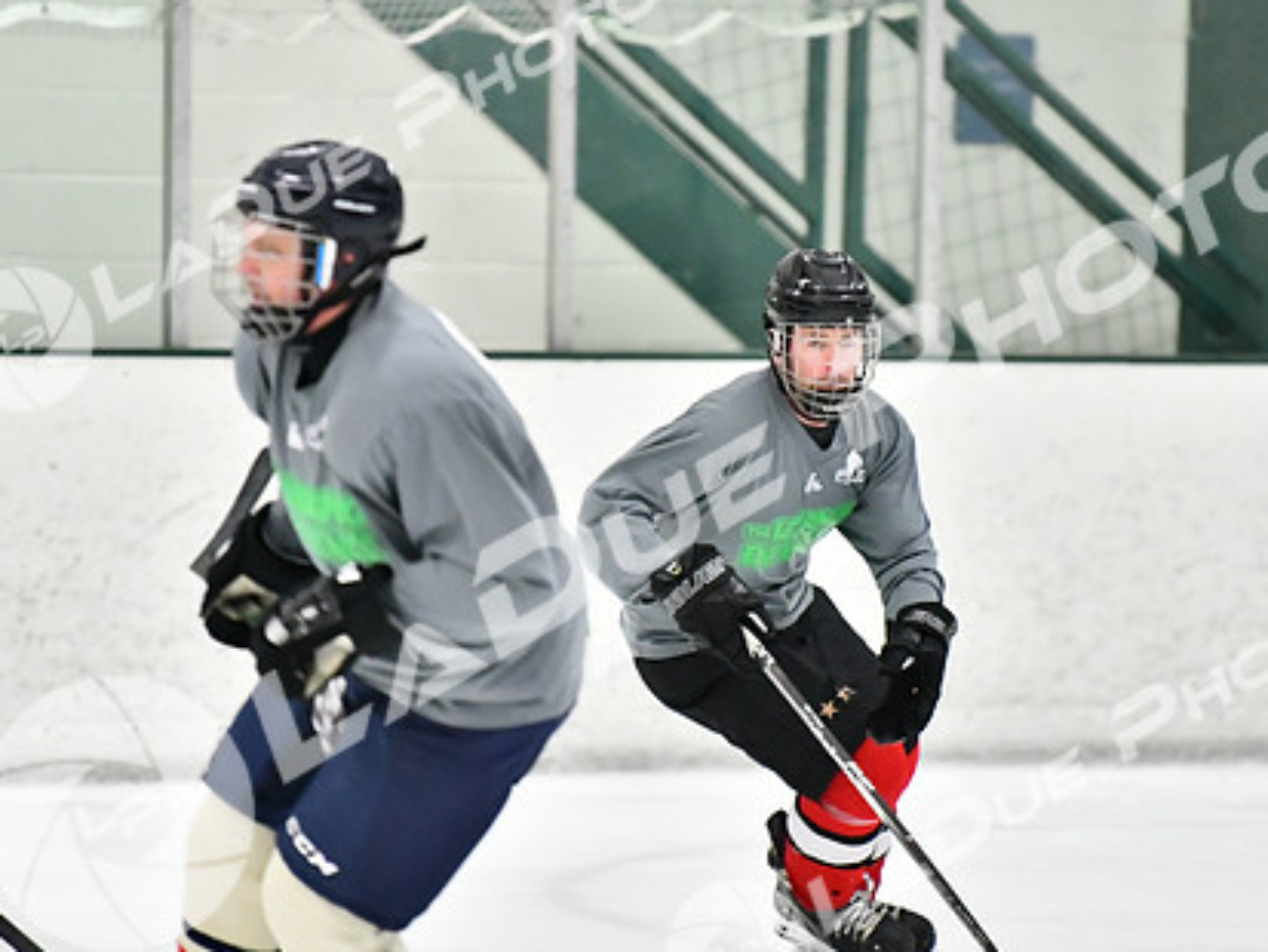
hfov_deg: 5.1
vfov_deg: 3.9
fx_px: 14107
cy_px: 499
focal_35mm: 385
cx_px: 660
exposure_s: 1/1600
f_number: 2.8
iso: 6400
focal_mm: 190
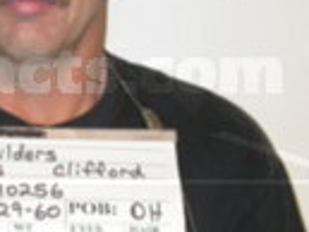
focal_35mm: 169
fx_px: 1510
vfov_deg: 8.8
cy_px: 66
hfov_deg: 11.6
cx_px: 8
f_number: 3.1
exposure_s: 1/60.3
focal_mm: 13.1
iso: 100
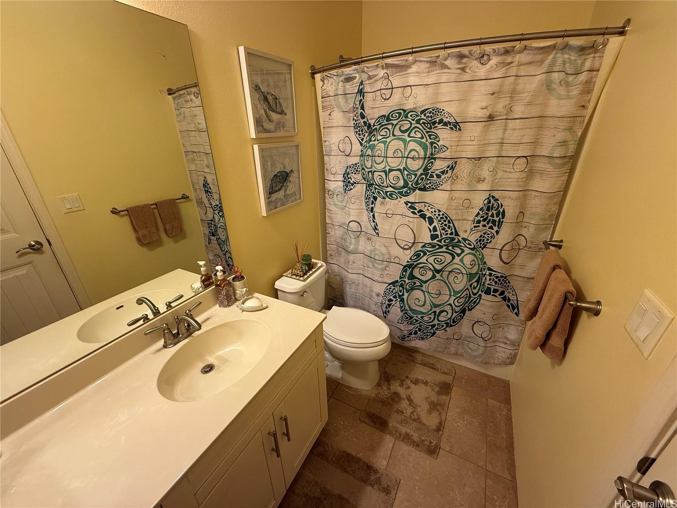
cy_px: 254
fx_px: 274
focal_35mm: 14
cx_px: 338
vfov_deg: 85.7
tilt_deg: -23.1
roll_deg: +1.2
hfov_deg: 102.1
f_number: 2.2
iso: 200
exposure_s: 1/60
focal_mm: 2.22
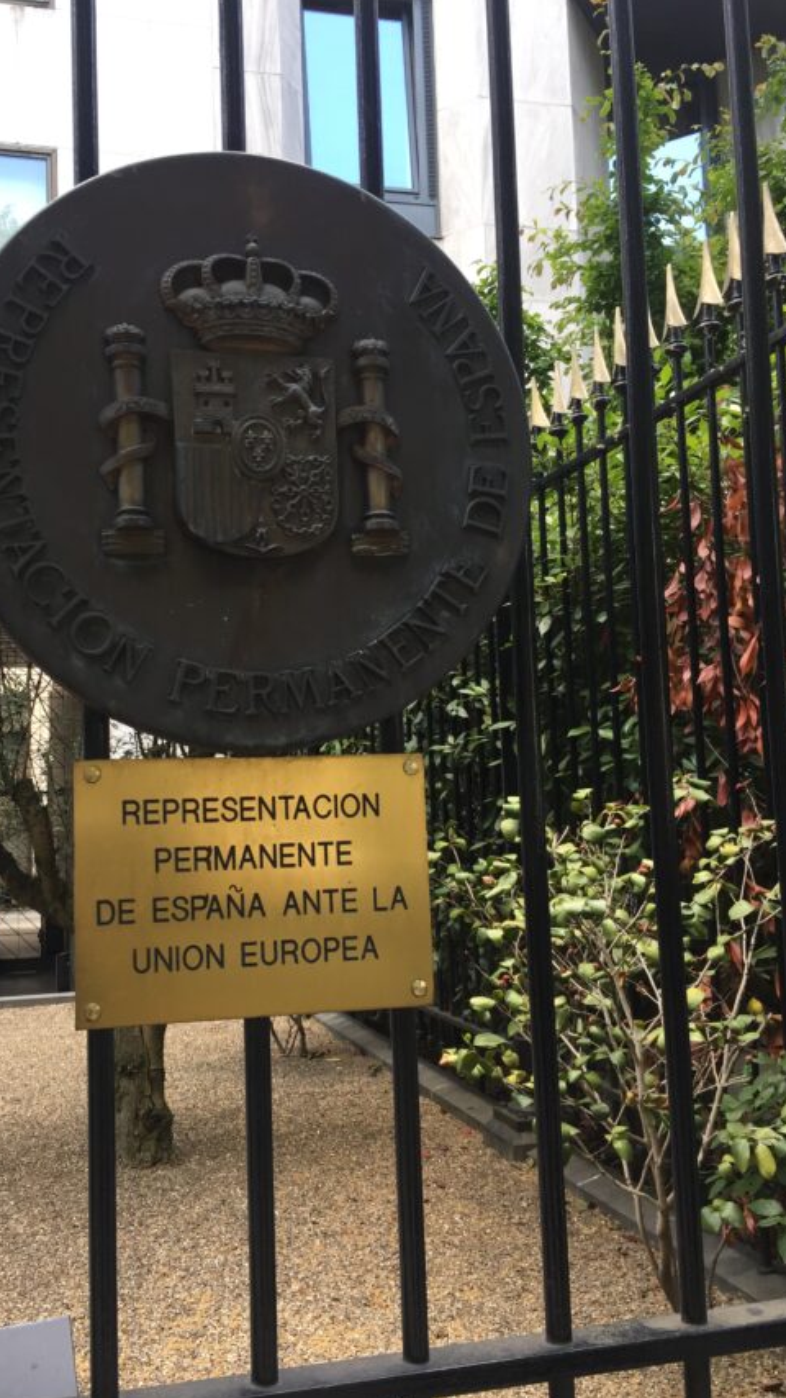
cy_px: 700
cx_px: 278
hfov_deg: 36.4
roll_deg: +1.9
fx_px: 1185
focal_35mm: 32
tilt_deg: +5.4
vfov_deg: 61.0
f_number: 2.2
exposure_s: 1/100
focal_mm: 4.15
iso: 40
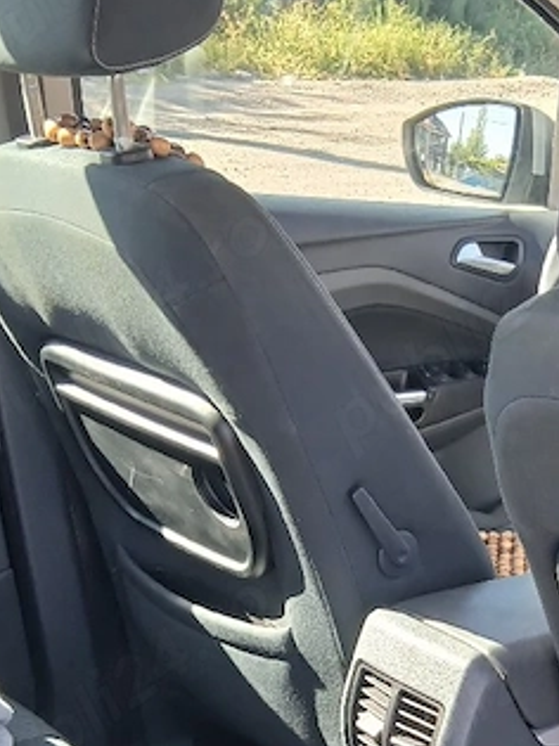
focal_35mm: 66
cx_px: 578
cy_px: 753
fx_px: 1422
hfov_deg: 21.4
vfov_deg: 27.6
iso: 50
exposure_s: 1/50.3
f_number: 1.8
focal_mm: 3.98
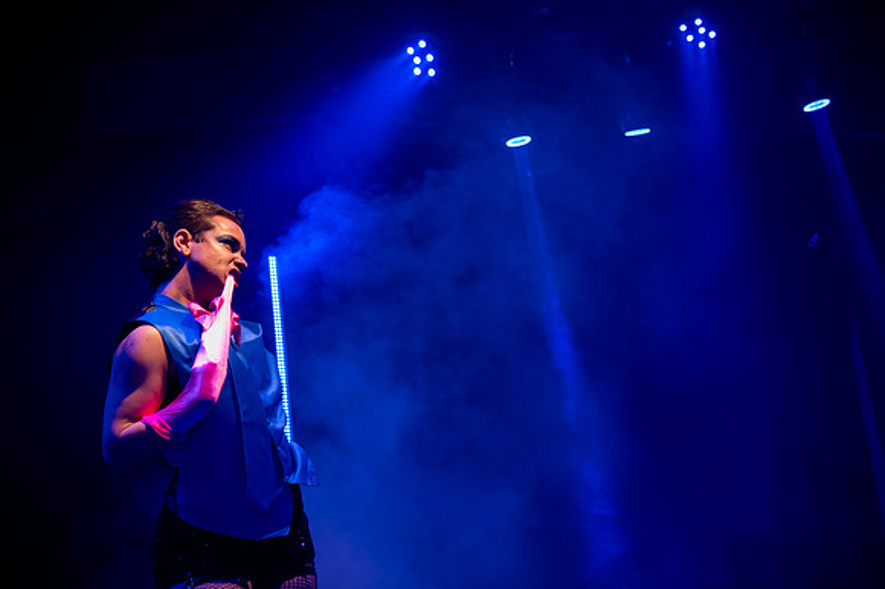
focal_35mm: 85
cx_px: 442
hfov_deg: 23.9
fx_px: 2088
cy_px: 294
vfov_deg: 16.1
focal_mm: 85
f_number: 4
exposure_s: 1/125
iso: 3200
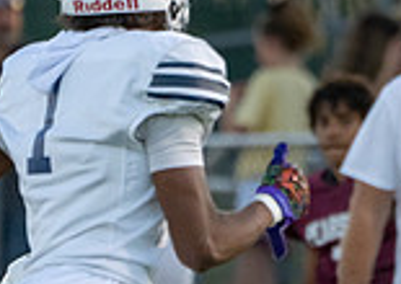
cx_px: 489
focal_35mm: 2034
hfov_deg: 1.0
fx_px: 23114
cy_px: 268
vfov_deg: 0.7
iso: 1600
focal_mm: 400
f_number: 5.6
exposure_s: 1/1250
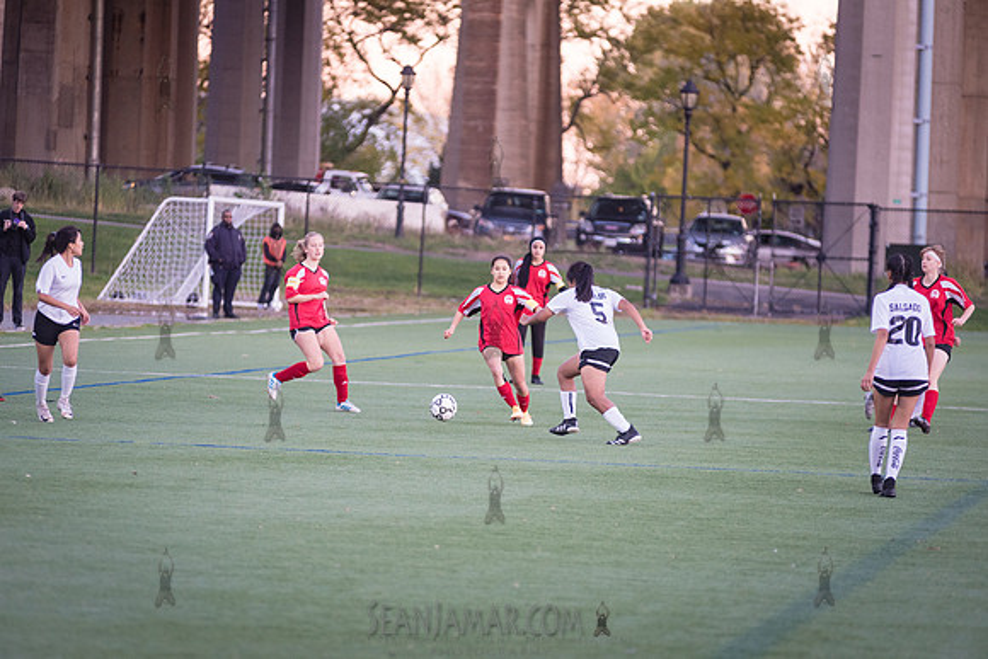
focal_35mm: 200
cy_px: 330
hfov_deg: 10.3
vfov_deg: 6.9
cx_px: 494
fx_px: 5490
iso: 2000
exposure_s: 1/640
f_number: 4
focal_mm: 200
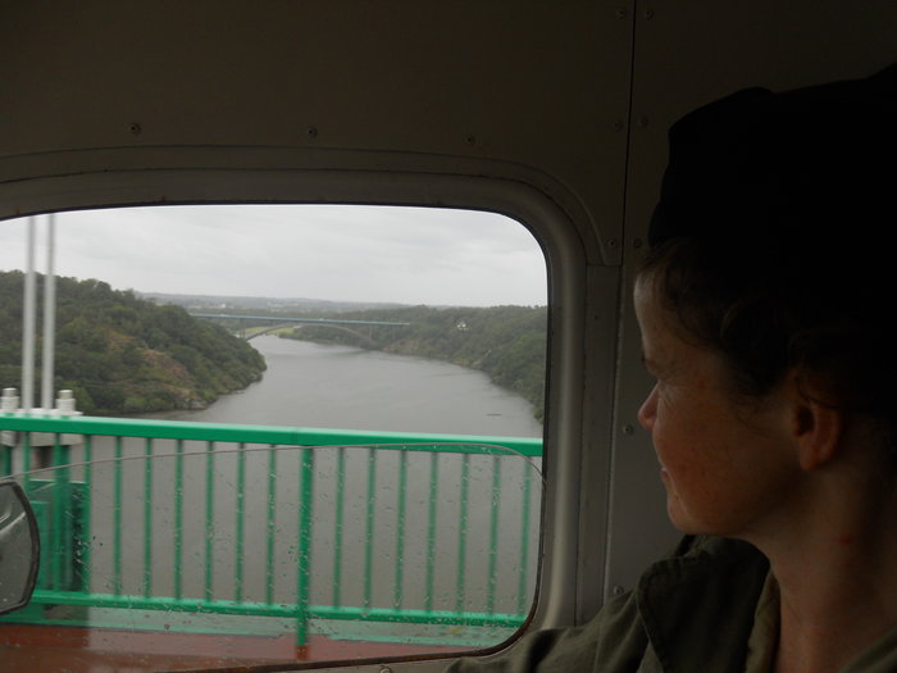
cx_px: 448
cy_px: 336
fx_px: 726
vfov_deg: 49.7
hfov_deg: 63.4
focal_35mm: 28
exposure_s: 1/250
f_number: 2.7
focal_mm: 5
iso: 100
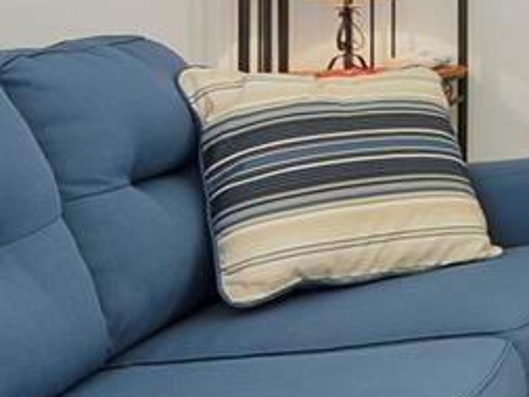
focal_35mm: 91
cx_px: 1288
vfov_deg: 15.5
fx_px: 1391
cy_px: -102
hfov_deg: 14.2
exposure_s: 1/6
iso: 200
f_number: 7.1
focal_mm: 10
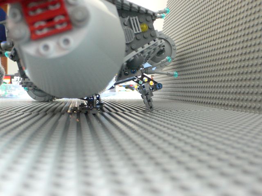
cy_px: 98
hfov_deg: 54.0
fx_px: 257
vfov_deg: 41.8
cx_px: 131
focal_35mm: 34
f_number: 2.8
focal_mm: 6.3
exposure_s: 1/10
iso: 200
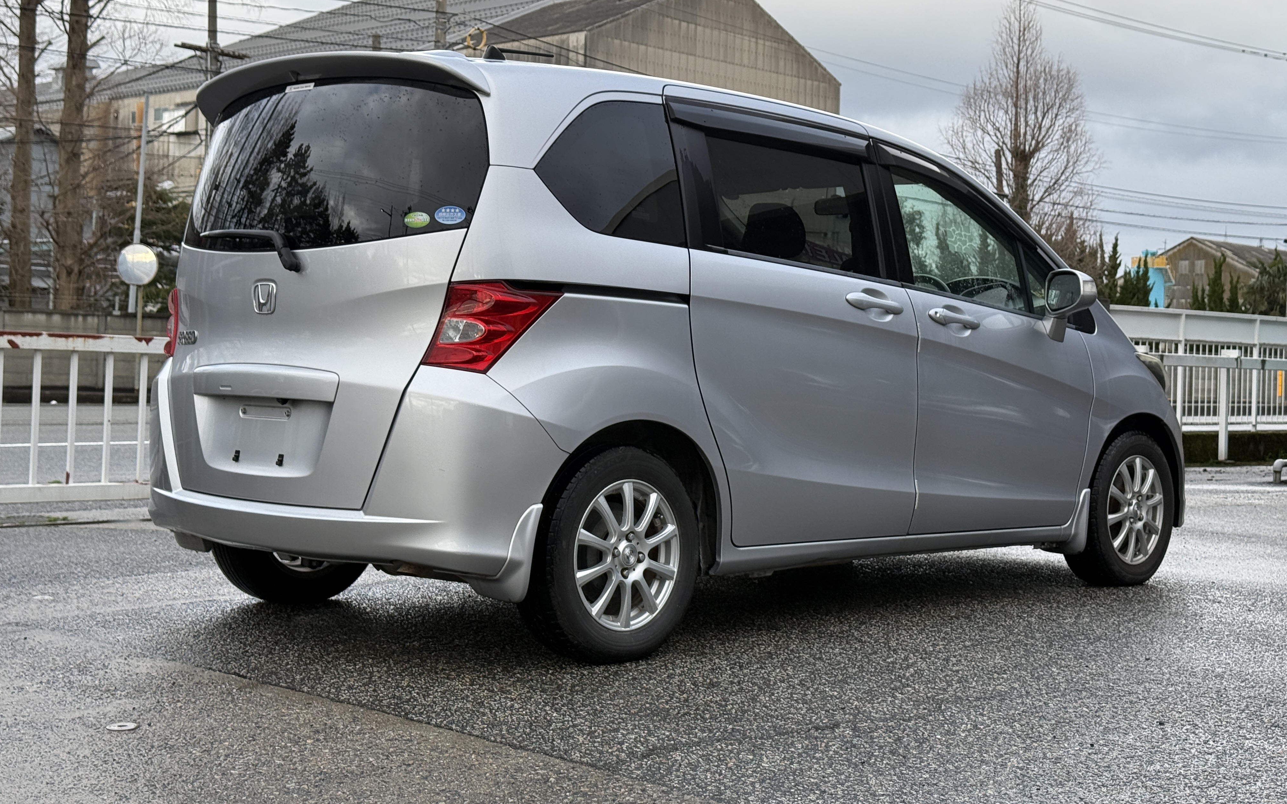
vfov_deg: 25.3
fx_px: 1789
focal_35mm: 51
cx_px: 643
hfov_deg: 39.6
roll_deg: -1.5
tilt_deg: +0.2
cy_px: 346
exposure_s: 1/778
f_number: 1.78
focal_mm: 6.76
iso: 64
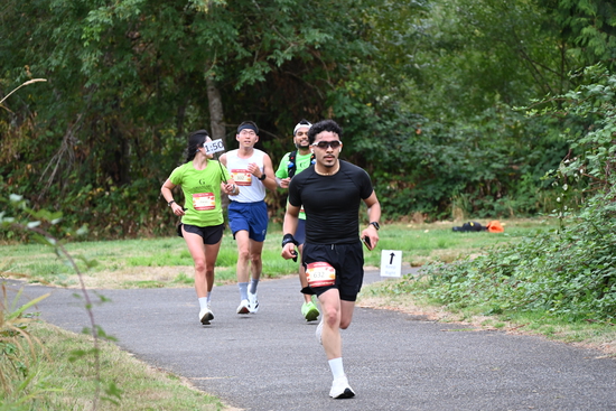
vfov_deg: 6.9
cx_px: 308
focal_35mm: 200
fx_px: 3423
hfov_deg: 10.3
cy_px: 206
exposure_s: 1/250
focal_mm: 200
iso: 800
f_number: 6.3
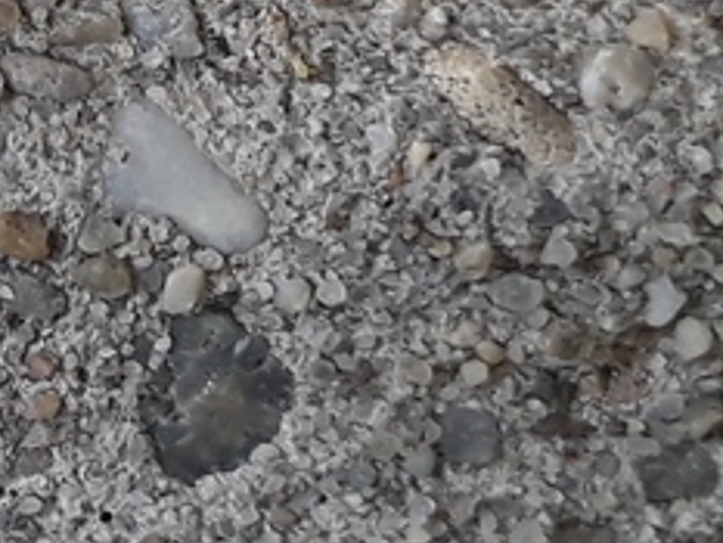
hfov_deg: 16.7
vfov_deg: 14.3
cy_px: -164
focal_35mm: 99
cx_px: -545
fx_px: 2069
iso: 64
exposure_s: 1/50
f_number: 1.9
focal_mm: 3.6
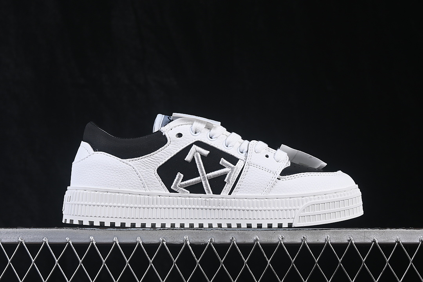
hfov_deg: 27.0
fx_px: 881
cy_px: 141
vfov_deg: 18.2
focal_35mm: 75
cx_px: 212
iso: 160
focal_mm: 50
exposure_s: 1/80
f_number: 8
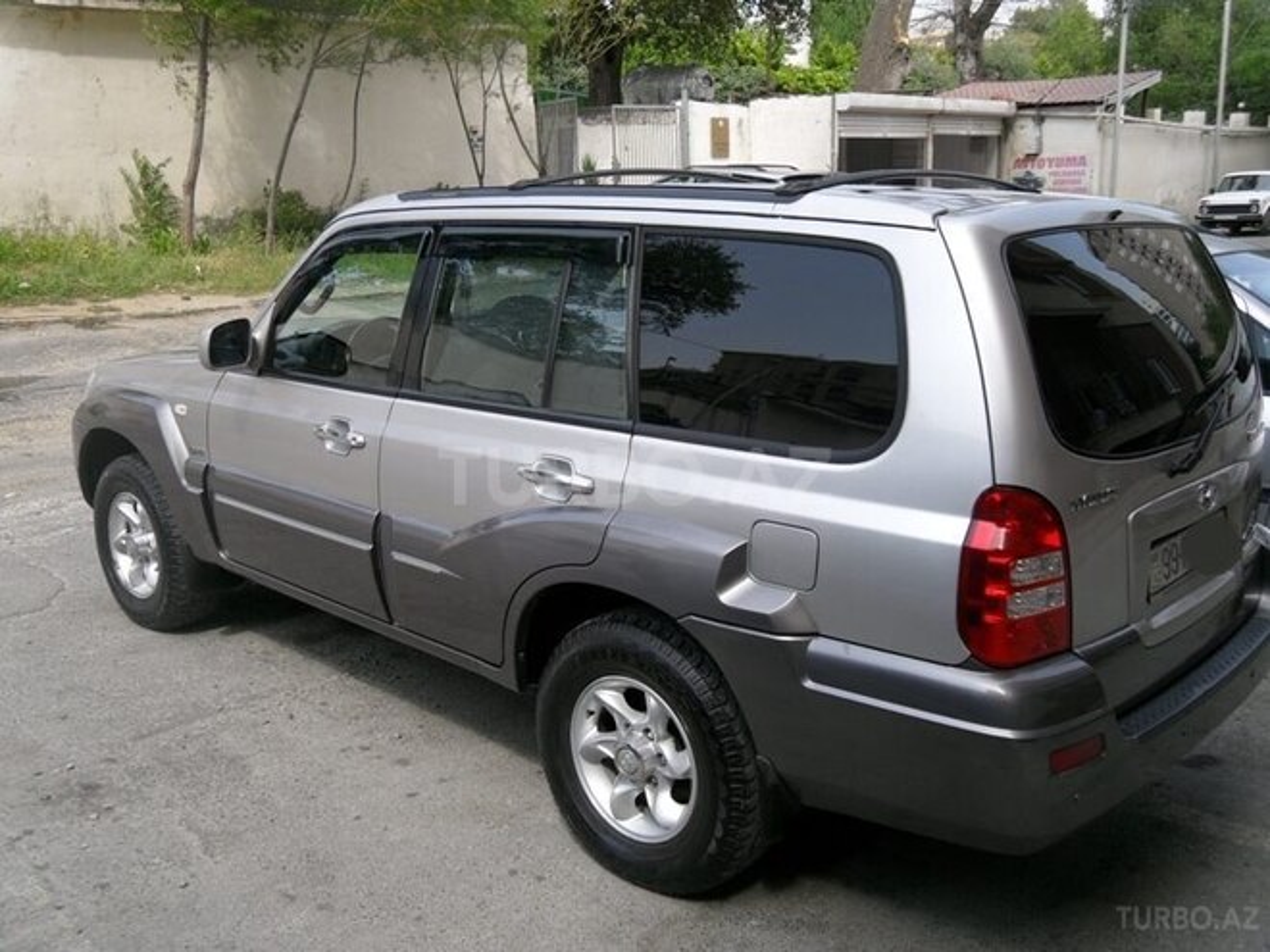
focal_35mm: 34
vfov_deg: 41.8
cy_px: 476
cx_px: 635
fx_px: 1247
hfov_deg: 54.0
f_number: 3.6
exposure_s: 1/350
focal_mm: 6
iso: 80
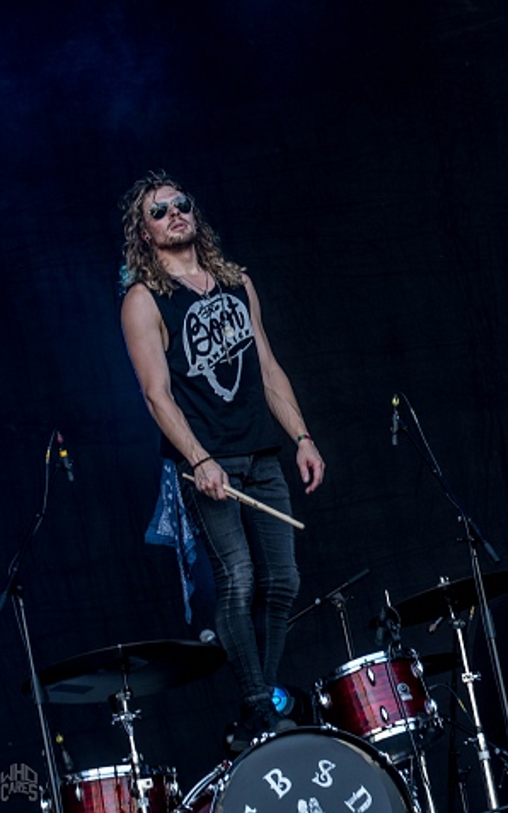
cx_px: 602
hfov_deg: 5.8
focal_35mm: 226
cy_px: 407
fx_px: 5008
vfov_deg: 9.3
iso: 100
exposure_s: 1/100
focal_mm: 98
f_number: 2.8
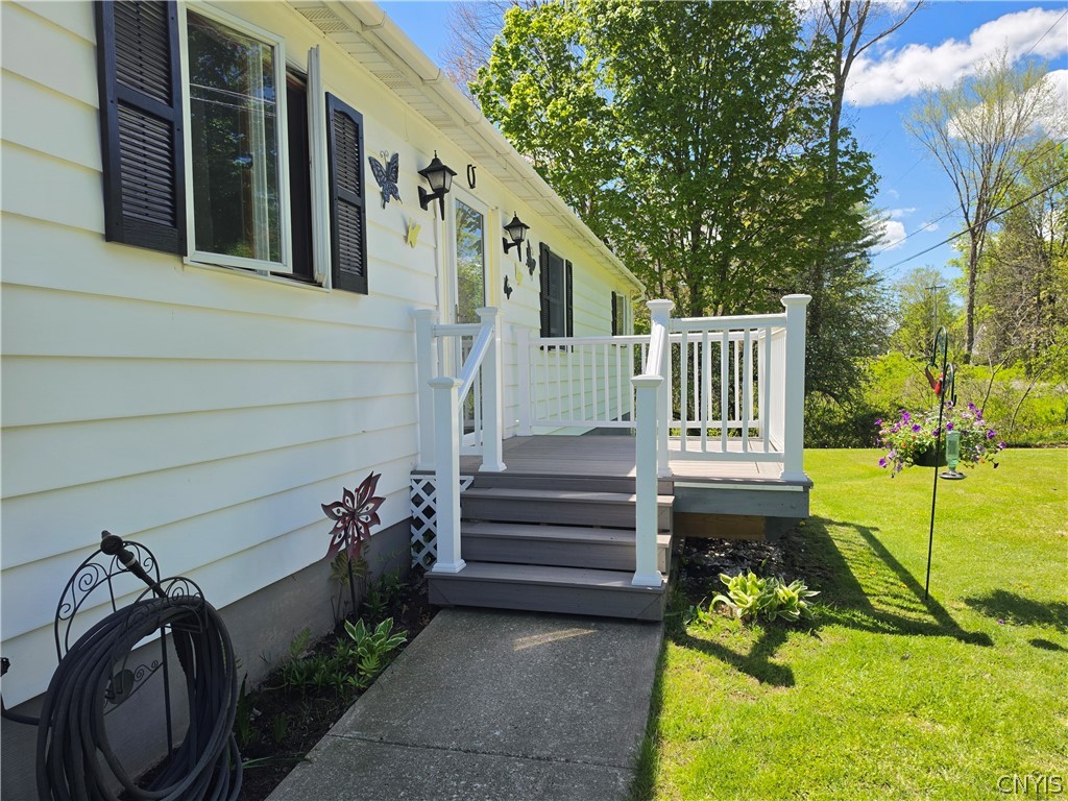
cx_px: 534
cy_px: 400
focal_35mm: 23
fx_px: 710
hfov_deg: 73.9
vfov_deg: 58.9
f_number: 1.4
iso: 64
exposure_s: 1/3798
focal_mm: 6.5
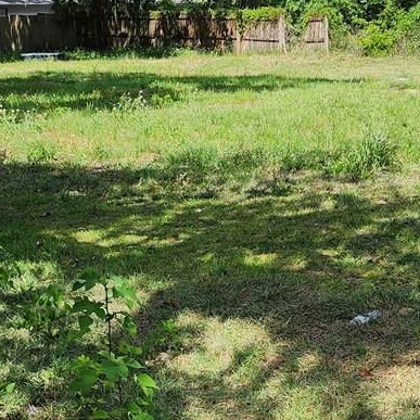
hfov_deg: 20.5
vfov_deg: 20.6
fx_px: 1153
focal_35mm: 84
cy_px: 256
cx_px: 303
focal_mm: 6.4
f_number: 1.8
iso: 12
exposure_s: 1/705
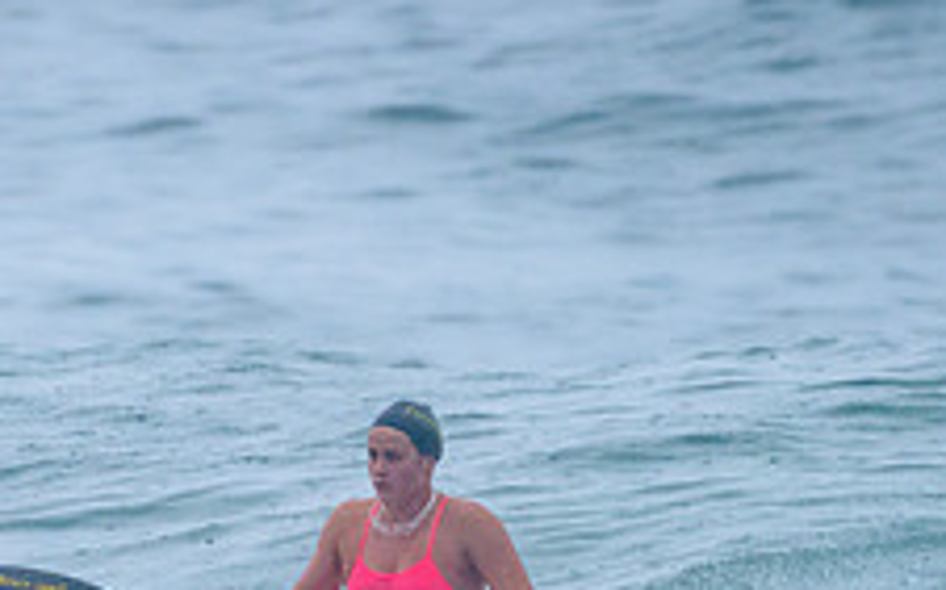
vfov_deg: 0.8
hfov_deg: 1.3
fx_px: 42467
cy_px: 564
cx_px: 174
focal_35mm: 1648
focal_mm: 500
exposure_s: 1/1250
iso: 1800
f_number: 5.6
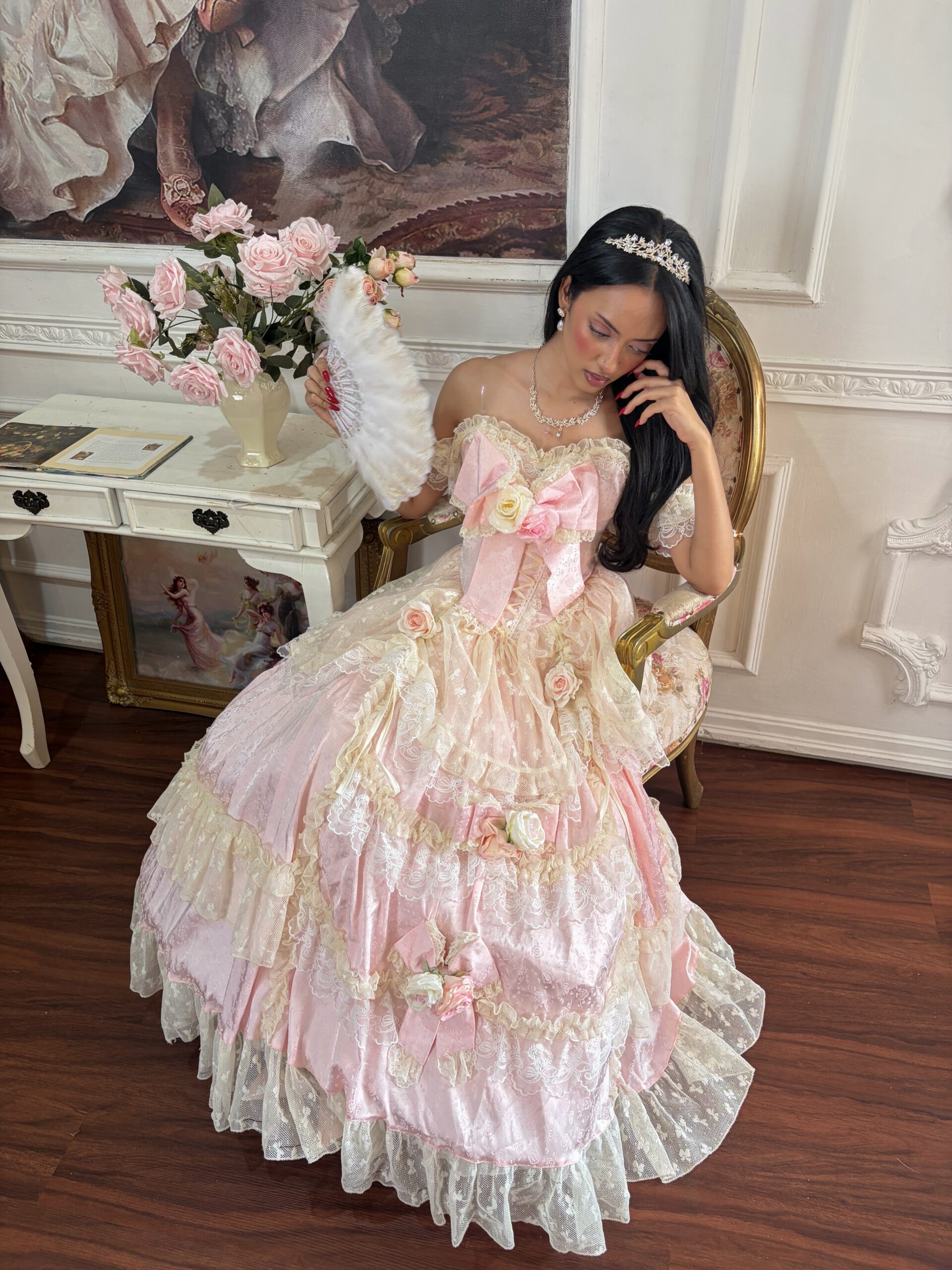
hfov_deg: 53.1
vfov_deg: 67.3
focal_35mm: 26
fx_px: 953
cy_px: 635
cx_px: 476
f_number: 1.6
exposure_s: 1/50
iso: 80
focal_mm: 5.96
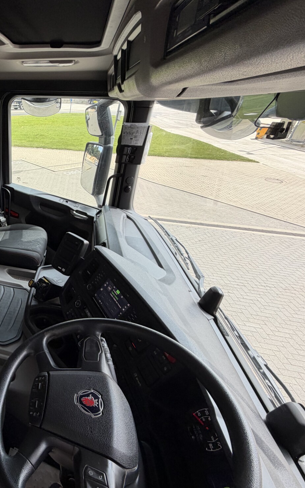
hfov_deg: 49.3
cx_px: 3
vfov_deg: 85.1
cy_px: 243
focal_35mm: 20
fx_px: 266
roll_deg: +0.5
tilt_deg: -28.2
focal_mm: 2.22
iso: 40
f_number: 2.2
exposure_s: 1/207
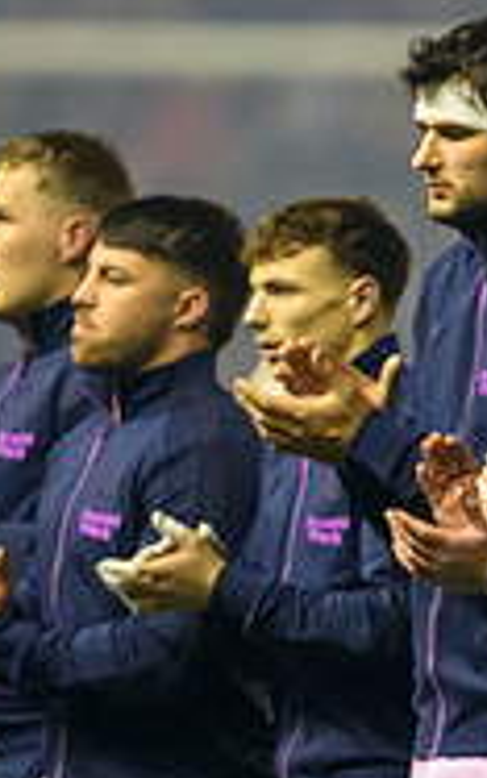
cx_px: 1073
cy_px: 777
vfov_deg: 1.4
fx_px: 32317
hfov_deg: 0.9
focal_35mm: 1523
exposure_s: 1/1600
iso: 6400
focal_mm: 400
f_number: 2.8
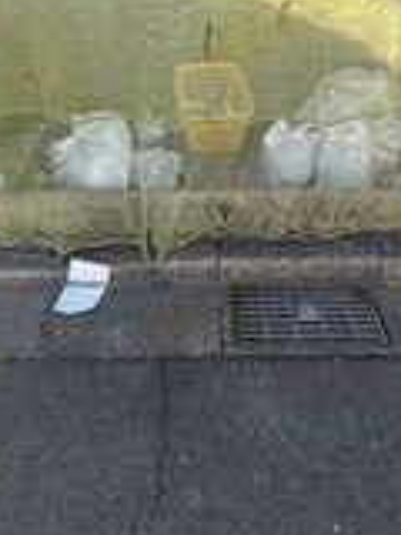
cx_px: 194
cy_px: -13
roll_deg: -0.3
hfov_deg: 40.7
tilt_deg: -20.1
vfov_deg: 44.0
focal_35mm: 35
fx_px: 541
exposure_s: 1/340
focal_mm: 2.22
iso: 50
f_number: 2.2
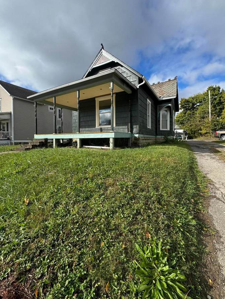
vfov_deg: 98.1
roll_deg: -0.1
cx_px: 112
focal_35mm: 15
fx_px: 130
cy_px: 140
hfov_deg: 81.7
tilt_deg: -0.5
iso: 50
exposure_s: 1/1020
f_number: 2.2
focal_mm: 2.22
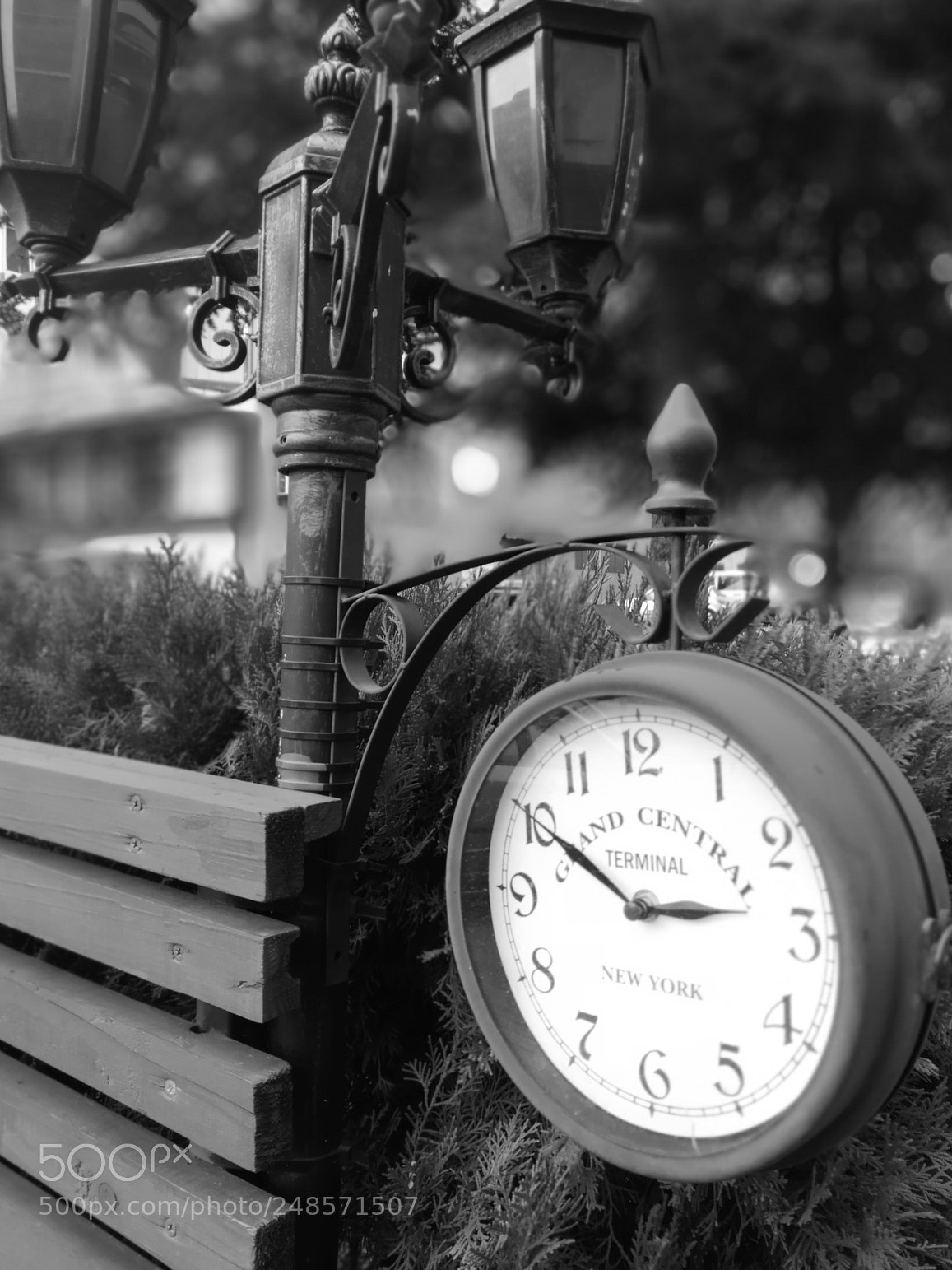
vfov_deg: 63.4
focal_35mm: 28
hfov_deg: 49.7
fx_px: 1027
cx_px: 481
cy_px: 612
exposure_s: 1/50
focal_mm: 3.95
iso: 125
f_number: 0.95
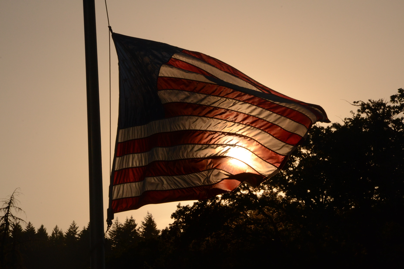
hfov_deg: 11.0
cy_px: 134
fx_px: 2104
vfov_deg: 7.3
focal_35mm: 188
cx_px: 202
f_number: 22
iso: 800
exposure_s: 1/1600
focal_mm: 125
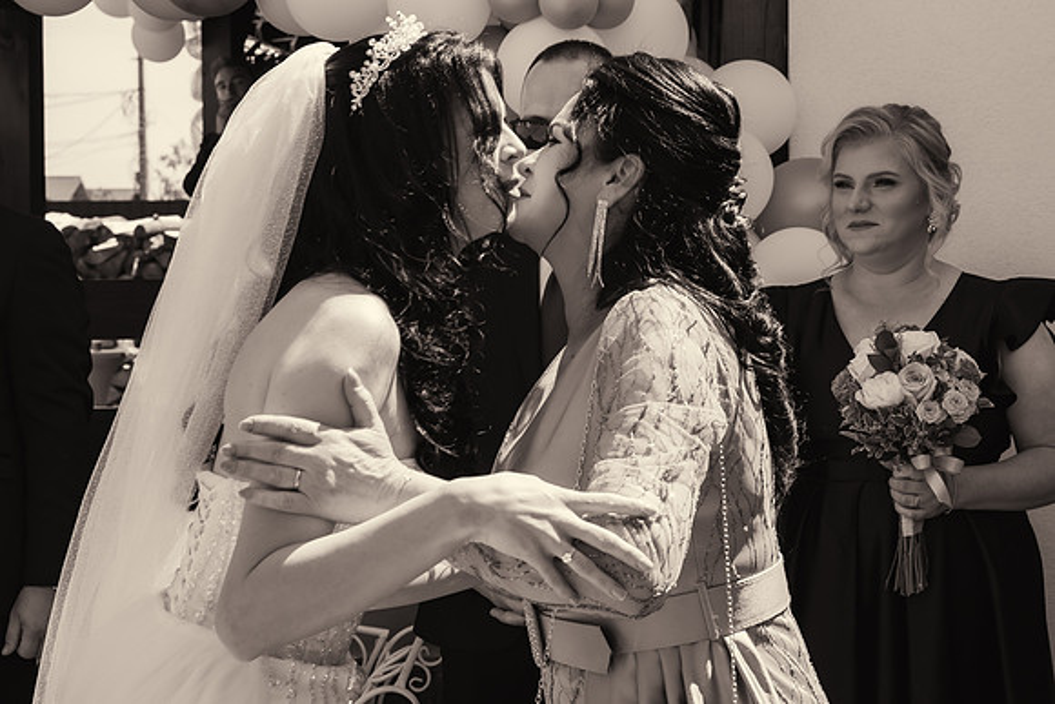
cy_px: 275
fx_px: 1965
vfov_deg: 20.3
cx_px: 605
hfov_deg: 30.0
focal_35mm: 67
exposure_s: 1/250
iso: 200
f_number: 8
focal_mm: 55
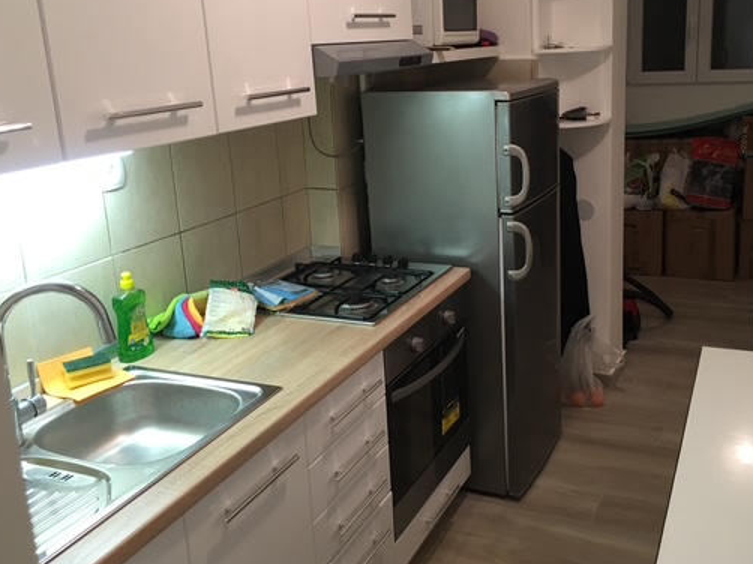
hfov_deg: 49.9
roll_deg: +3.7
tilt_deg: -11.9
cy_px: 243
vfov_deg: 38.6
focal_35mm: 37
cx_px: 447
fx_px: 804
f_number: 2.2
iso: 50
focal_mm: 4.15
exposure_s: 1/17
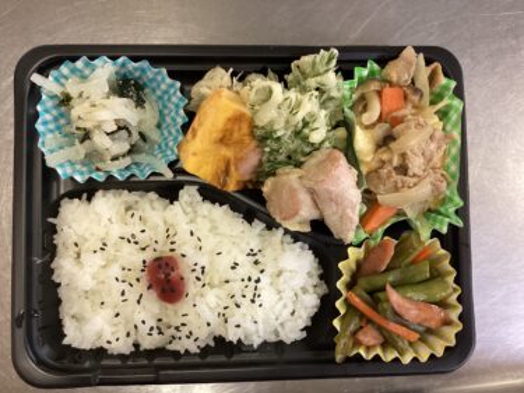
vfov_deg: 45.4
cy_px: 196
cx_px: 262
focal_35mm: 31
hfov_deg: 58.4
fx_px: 469
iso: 320
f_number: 2.4
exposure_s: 1/60
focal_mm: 3.3
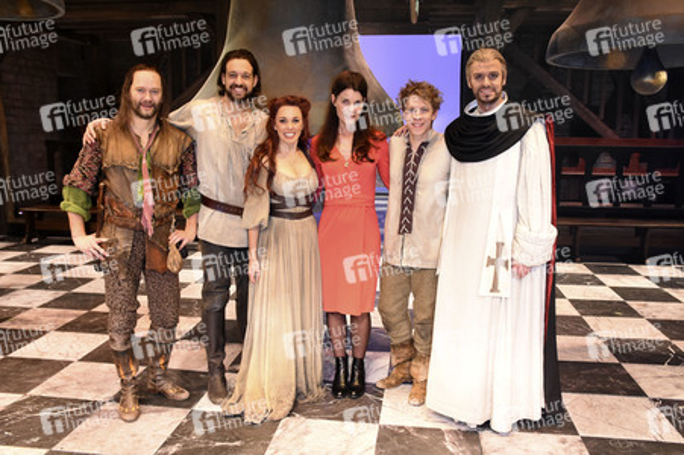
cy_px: 228
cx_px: 342
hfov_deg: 62.0
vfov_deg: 43.5
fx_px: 570
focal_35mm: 30
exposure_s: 1/60
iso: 1600
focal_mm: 20
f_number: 6.3
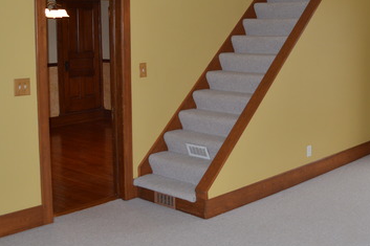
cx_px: 283
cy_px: 71
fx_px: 503
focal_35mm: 49
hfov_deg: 39.2
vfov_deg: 27.2
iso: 400
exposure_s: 1/60
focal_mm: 18
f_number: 4
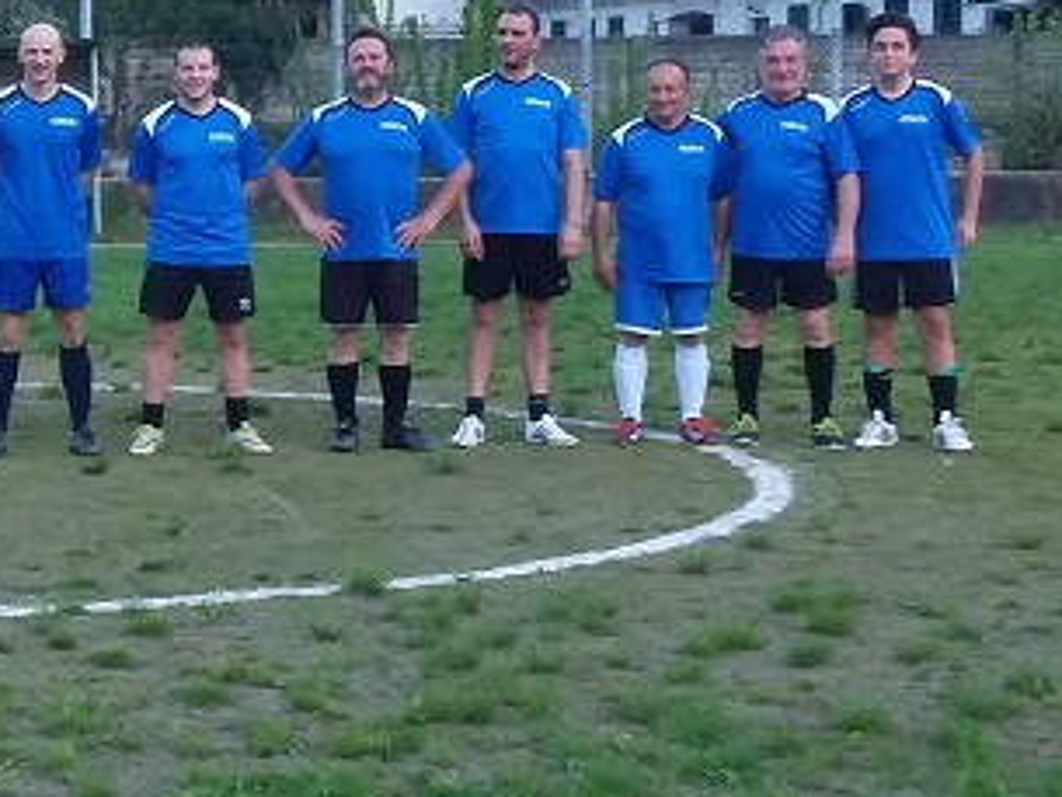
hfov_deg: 28.1
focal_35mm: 62
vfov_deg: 23.5
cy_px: 256
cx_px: -139
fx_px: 1903
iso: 40
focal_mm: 2.91
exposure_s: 1/272
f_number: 1.9
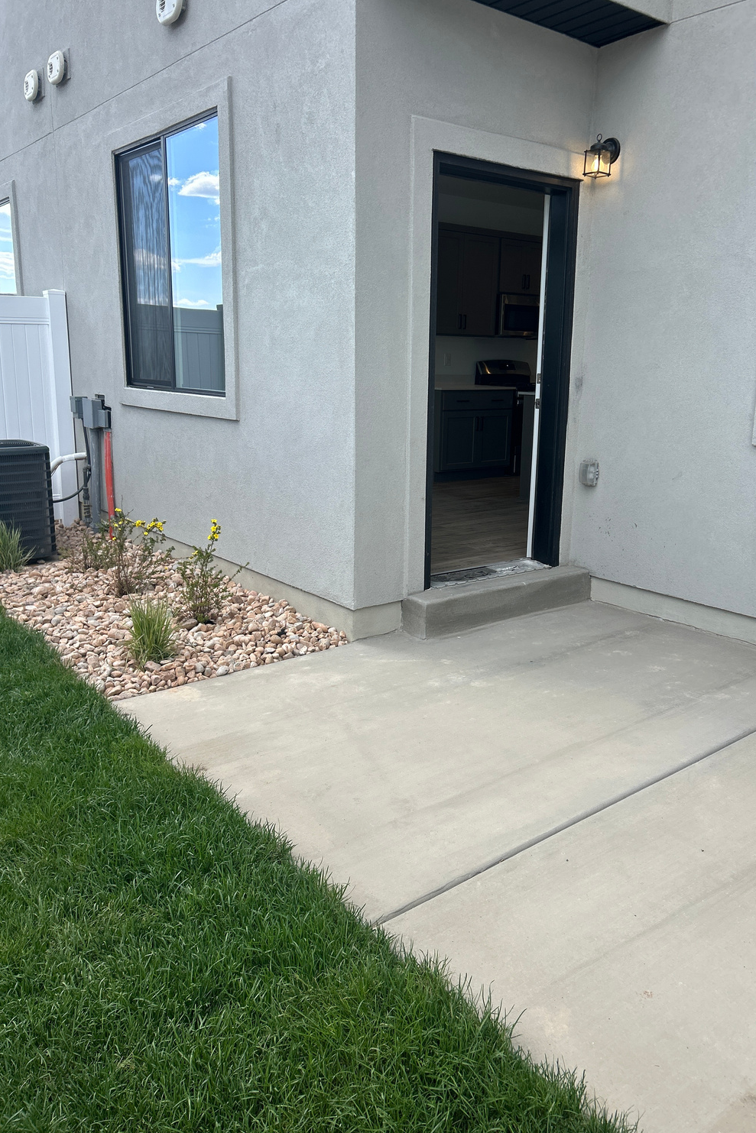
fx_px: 882
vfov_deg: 65.5
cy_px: 549
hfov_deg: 46.3
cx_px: 430
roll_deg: -1.2
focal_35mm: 28
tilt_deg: -12.5
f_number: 1.5
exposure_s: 1/1395
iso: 50
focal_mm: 5.7
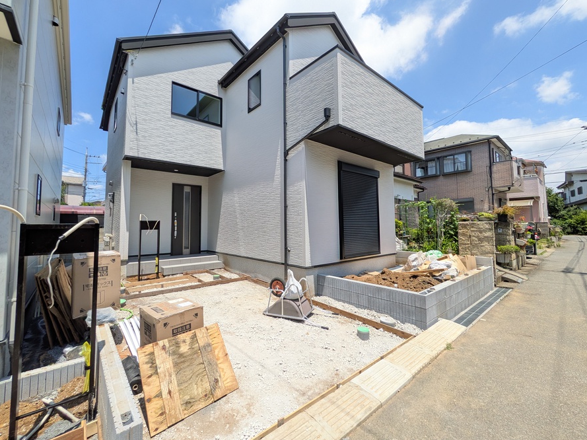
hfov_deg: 98.2
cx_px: 285
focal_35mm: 15
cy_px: 209
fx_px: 254
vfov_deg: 81.6
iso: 103
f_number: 2.2
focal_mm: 1.83
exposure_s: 1/2674
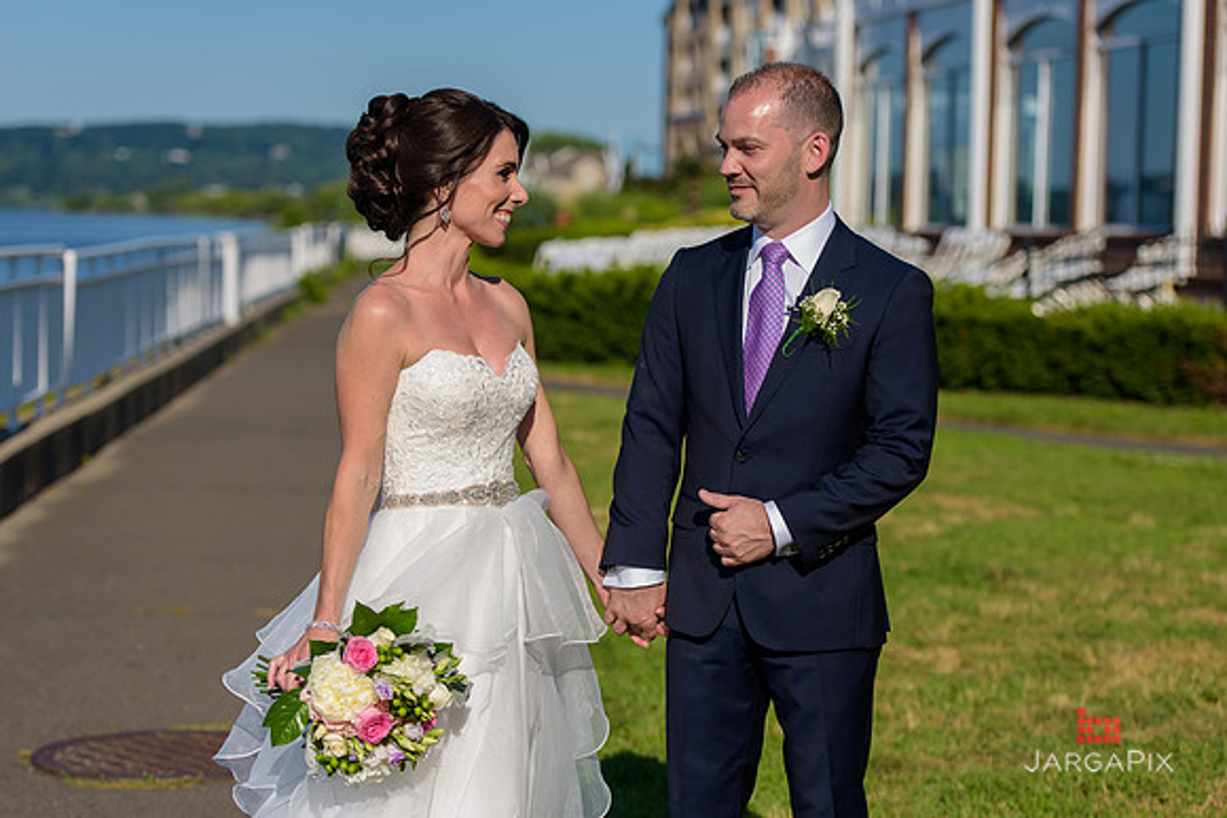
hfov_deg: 23.6
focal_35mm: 86
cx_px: 614
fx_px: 2932
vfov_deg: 15.9
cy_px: 409
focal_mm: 86
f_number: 4
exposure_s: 1/2500
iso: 200
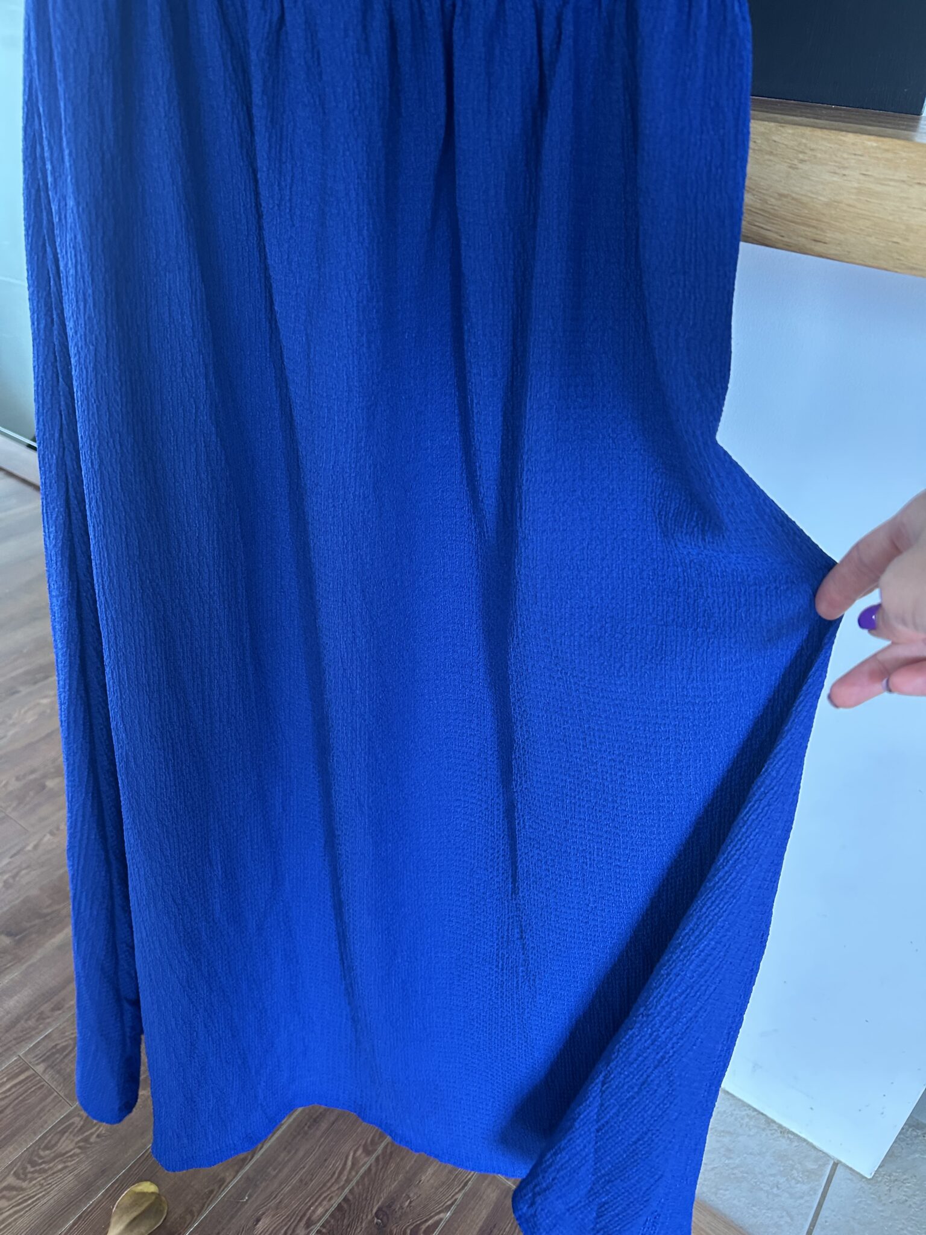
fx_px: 927
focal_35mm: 26
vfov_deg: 67.3
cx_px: 463
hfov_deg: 53.1
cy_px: 618
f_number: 1.5
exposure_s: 1/60
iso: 250
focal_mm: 5.7
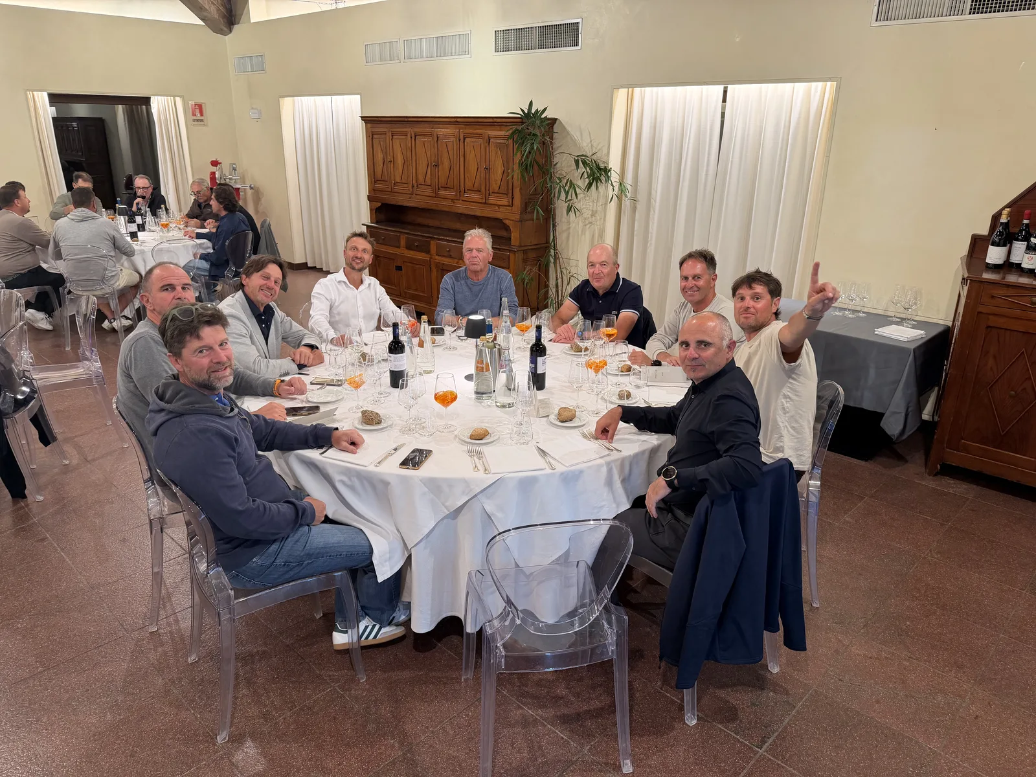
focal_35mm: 24
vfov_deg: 56.8
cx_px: 518
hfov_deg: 71.6
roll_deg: -0.1
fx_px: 718
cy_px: 388
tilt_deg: -19.9
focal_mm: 6.76
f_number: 1.78
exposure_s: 1/50
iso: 160
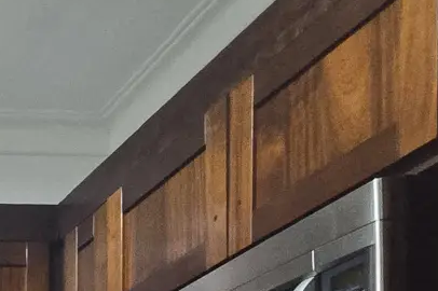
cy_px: 641
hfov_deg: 21.3
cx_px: -345
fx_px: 778
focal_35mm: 64
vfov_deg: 15.3
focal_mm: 2.2
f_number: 2.2
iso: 1250
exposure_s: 1/48.1
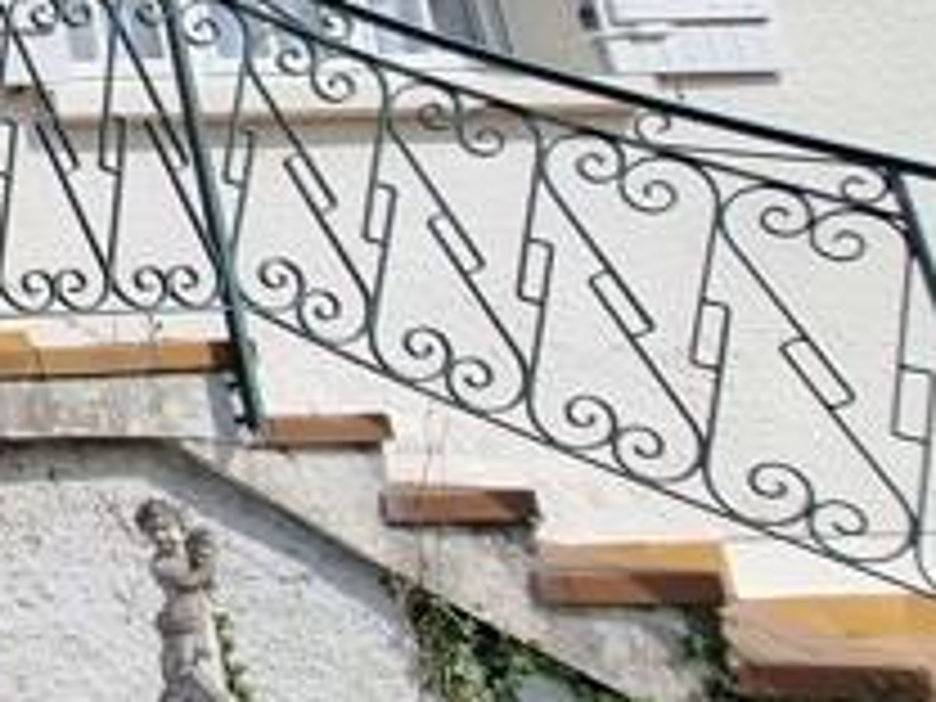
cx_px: -630
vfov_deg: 27.8
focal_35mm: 50
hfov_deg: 24.2
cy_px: 40
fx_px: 1352
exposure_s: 1/1818
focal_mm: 1.74
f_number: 2.2
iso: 40
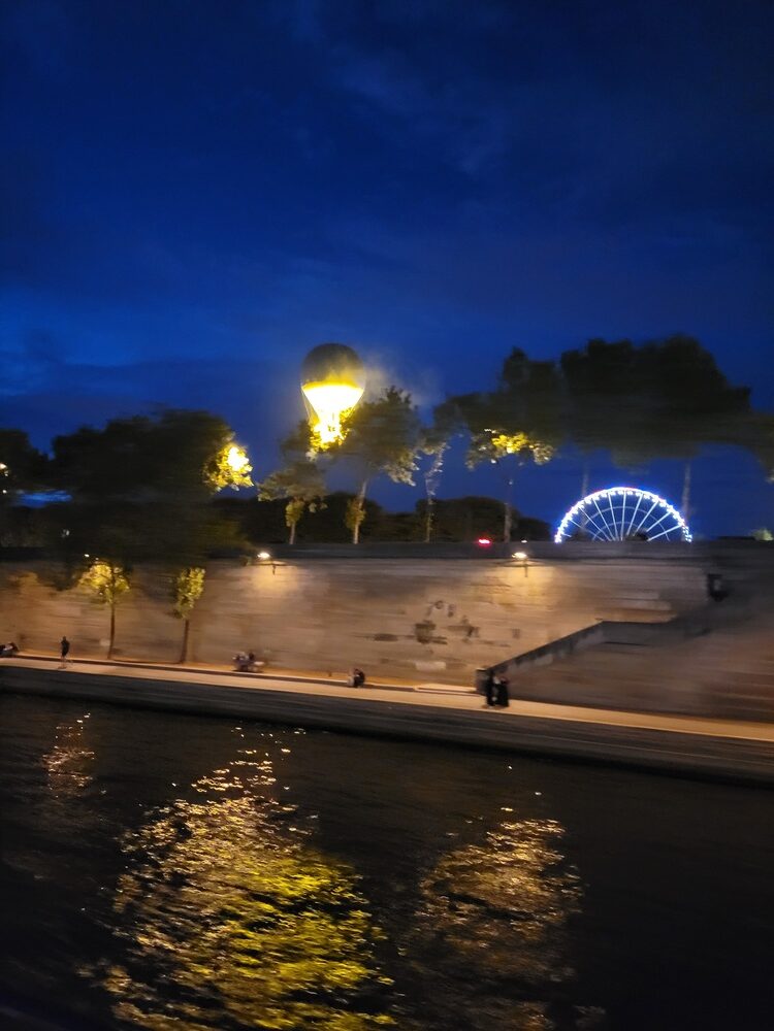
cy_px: 516
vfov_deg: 67.3
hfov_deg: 53.1
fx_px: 775
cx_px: 387
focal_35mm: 26
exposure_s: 1/16.7
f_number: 1.8
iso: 1600
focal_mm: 5.4
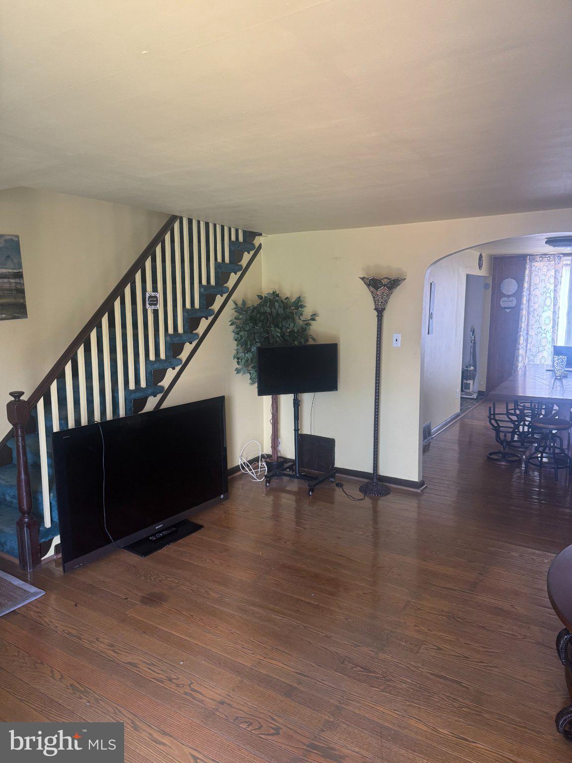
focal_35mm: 24
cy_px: 382
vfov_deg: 71.6
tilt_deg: -10.8
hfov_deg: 56.8
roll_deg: +1.6
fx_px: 529
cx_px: 286
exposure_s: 1/60
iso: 250
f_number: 1.78
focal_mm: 6.76
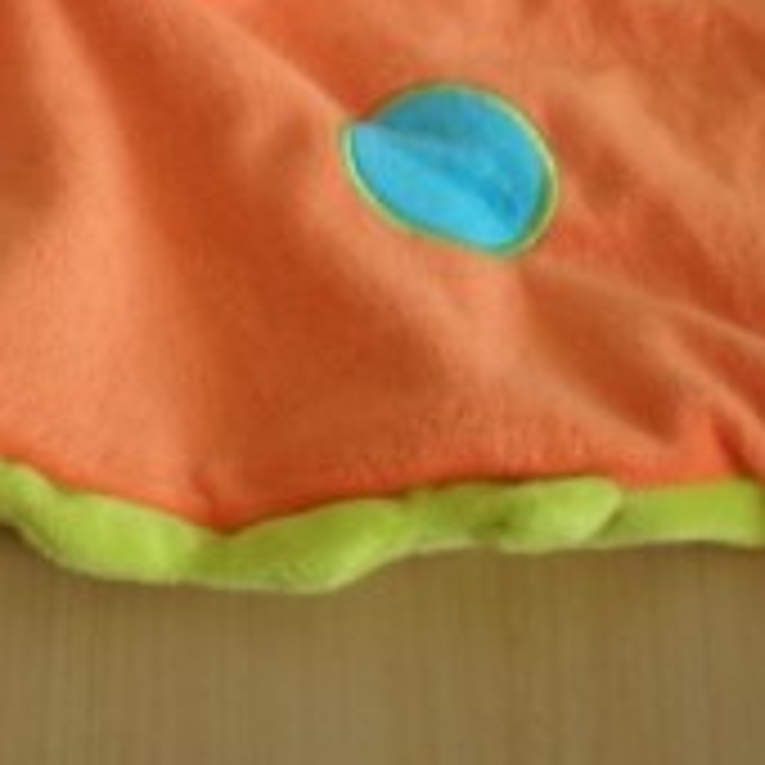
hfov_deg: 16.7
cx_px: 81
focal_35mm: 103
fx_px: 2575
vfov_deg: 16.5
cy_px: -32
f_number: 3.1
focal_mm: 6.3
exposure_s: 1/42.4
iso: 200
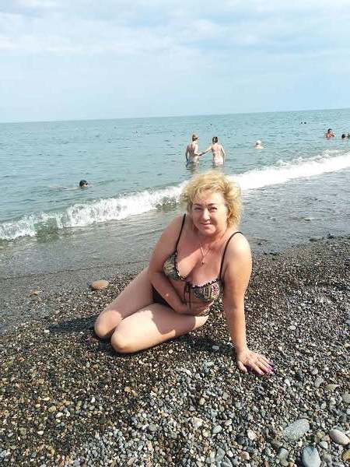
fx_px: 351
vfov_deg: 67.3
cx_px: 175
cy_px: 234
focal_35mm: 26
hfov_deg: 53.1
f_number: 2.2
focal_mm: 3.81
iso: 100
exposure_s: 1/714
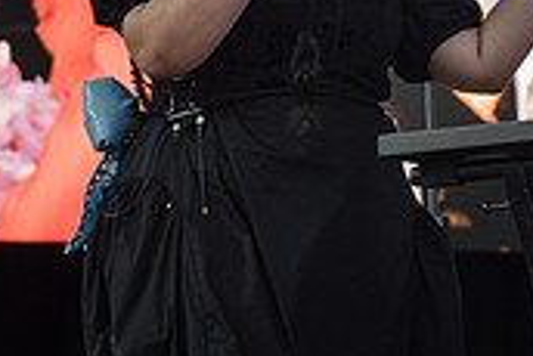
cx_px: 512
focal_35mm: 282
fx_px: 4179
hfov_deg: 7.3
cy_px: -58
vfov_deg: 4.9
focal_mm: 66
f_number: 4
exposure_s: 1/320
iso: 400
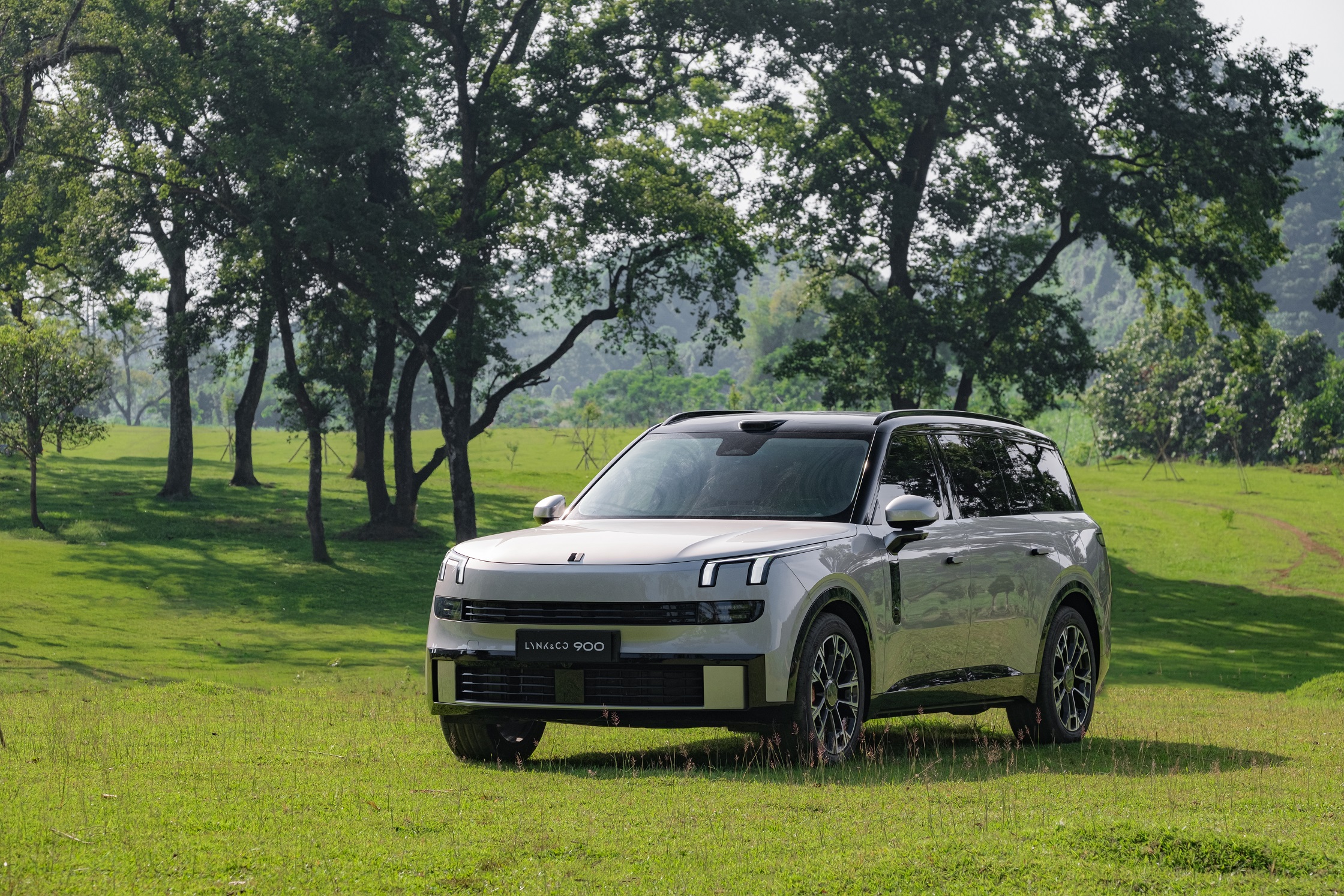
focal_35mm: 121
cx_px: 672
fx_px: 4517
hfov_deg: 16.9
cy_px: 448
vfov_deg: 11.3
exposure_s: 1/160
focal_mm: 80.4
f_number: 6.4
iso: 200
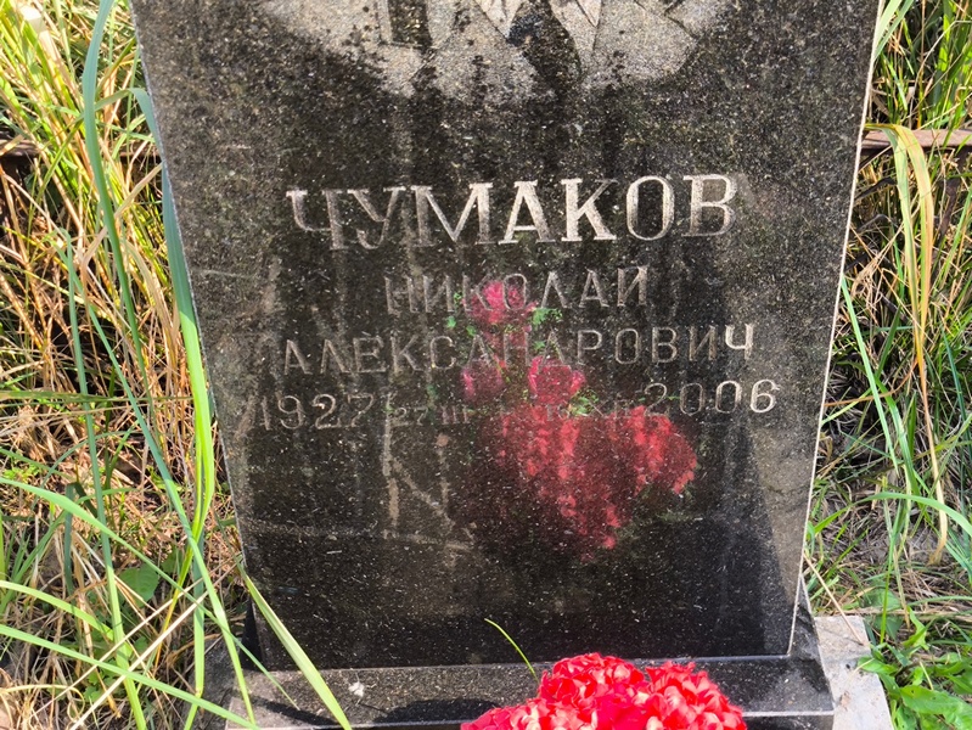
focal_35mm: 50
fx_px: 1405
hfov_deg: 38.2
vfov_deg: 29.1
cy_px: 365
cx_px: 486
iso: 50
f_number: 1.7
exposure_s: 1/135
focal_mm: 4.71
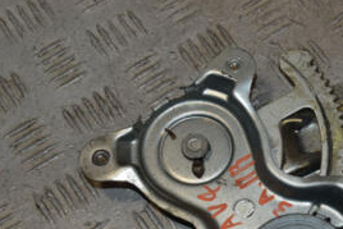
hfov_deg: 20.9
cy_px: 179
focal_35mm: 94
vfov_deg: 14.5
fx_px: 896
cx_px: 346
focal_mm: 28
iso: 800
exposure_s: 1/200
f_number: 13
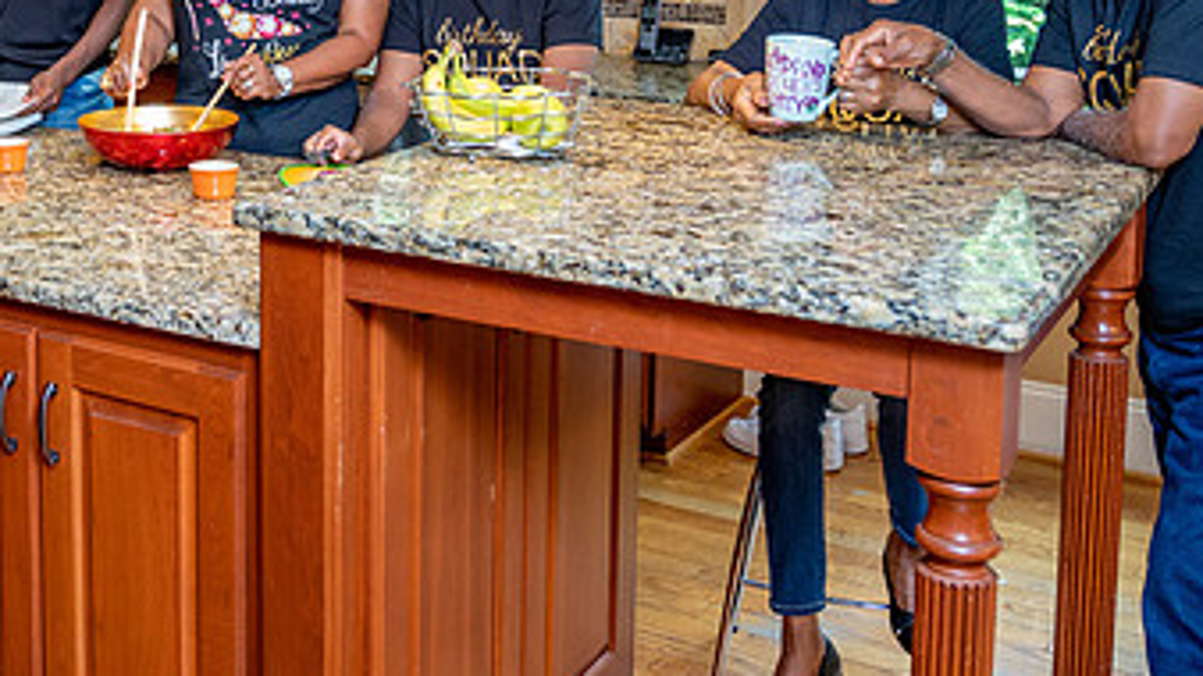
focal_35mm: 54
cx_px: 307
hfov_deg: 37.6
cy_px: 20
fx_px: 1722
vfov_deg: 21.5
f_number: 4.5
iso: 1250
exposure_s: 1/125
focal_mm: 28
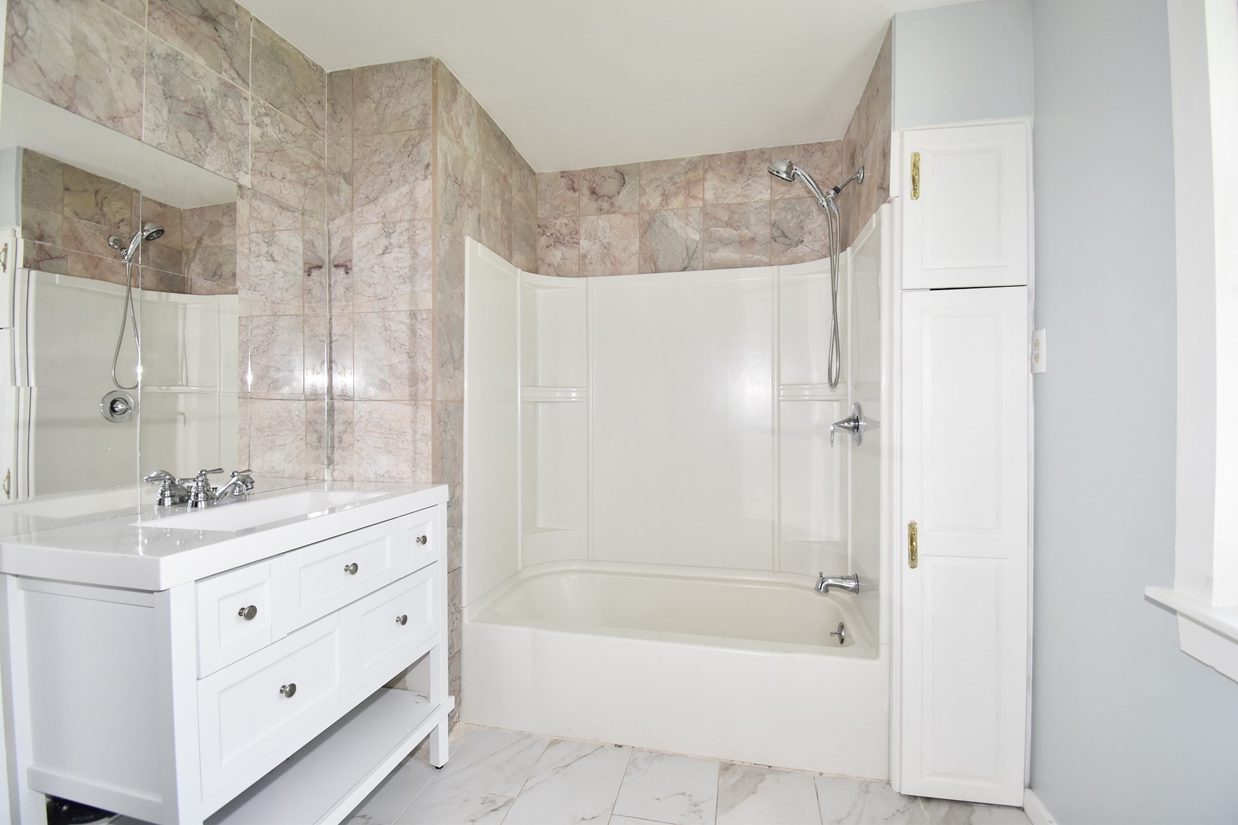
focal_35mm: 15
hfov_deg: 100.4
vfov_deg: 77.3
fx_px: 516
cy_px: 412
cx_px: 619
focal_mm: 10
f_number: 5.6
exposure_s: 1/125
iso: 560
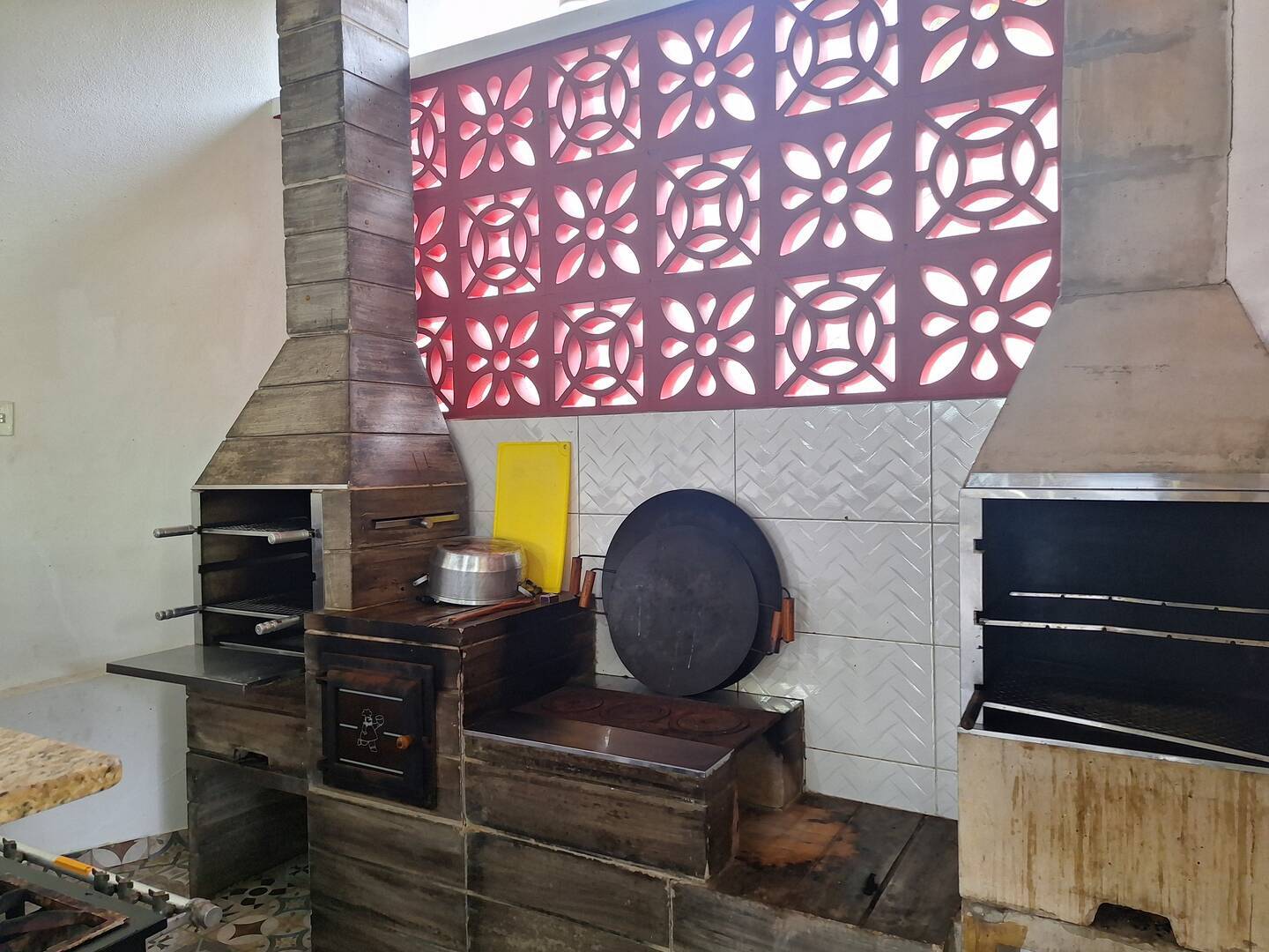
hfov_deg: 73.9
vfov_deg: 58.9
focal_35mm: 23
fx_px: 843
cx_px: 634
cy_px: 476
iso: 50
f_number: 1.8
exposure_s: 1/60
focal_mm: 5.54
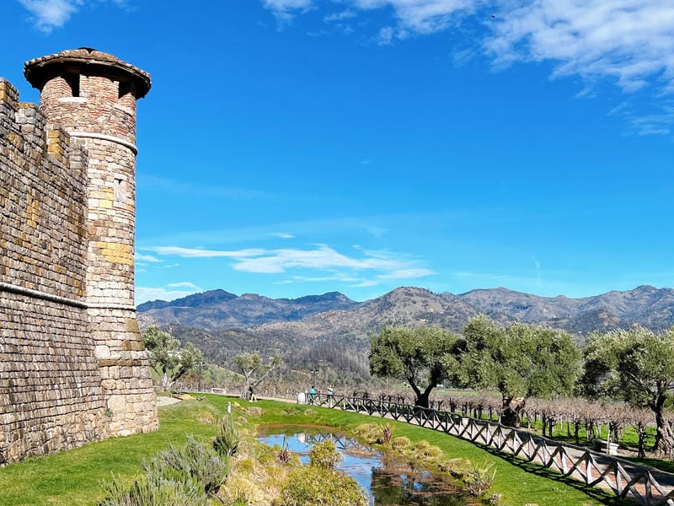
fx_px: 759
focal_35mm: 39
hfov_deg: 47.8
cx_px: 308
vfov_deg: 36.7
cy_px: 293
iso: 50
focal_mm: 5.7
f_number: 1.5
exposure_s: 1/4274
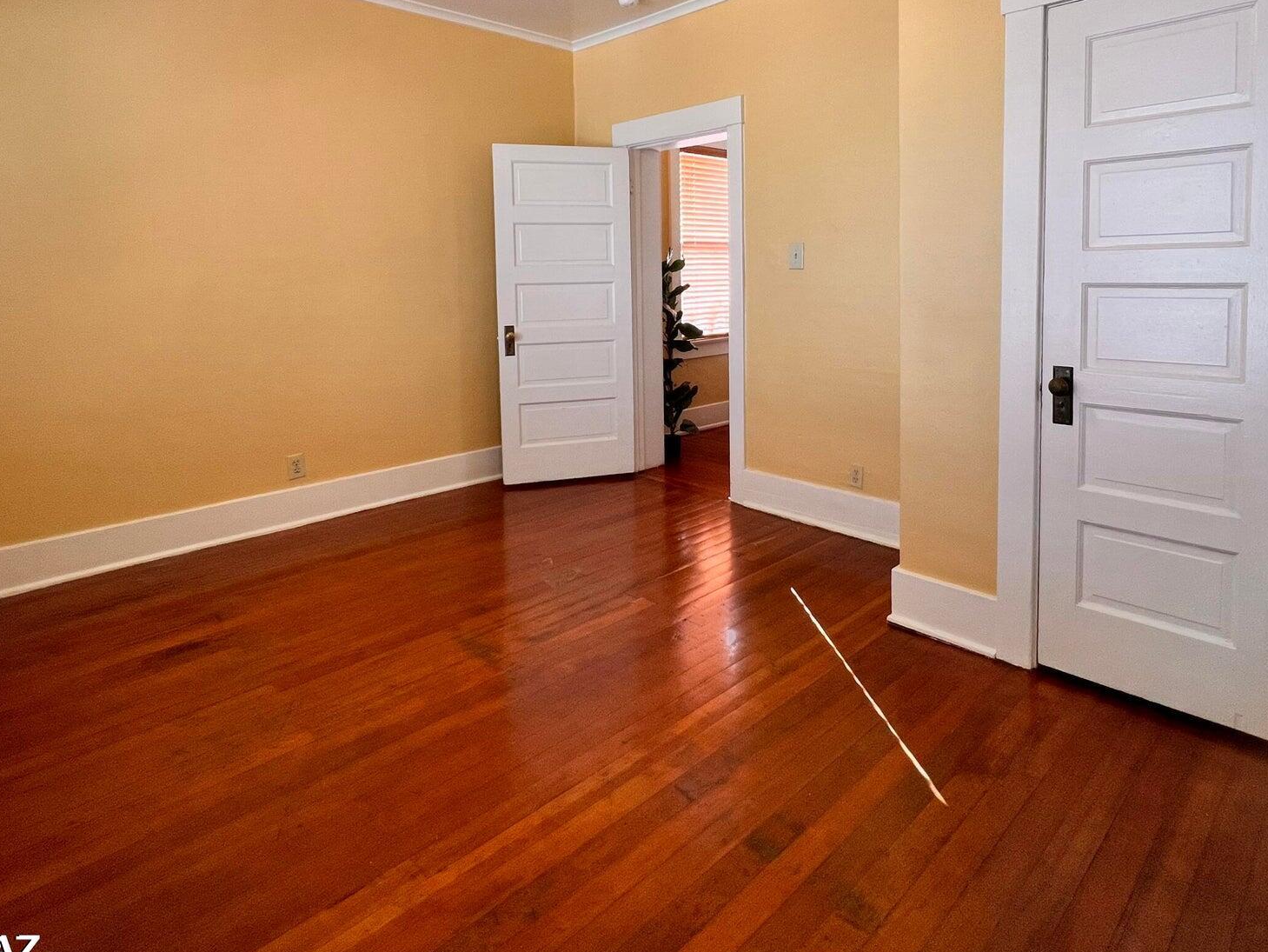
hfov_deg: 84.5
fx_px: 696
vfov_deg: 66.9
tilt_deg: -3.8
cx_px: 684
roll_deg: +0.8
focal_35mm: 19
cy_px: 318
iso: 125
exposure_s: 1/120
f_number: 1.8
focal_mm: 1.57
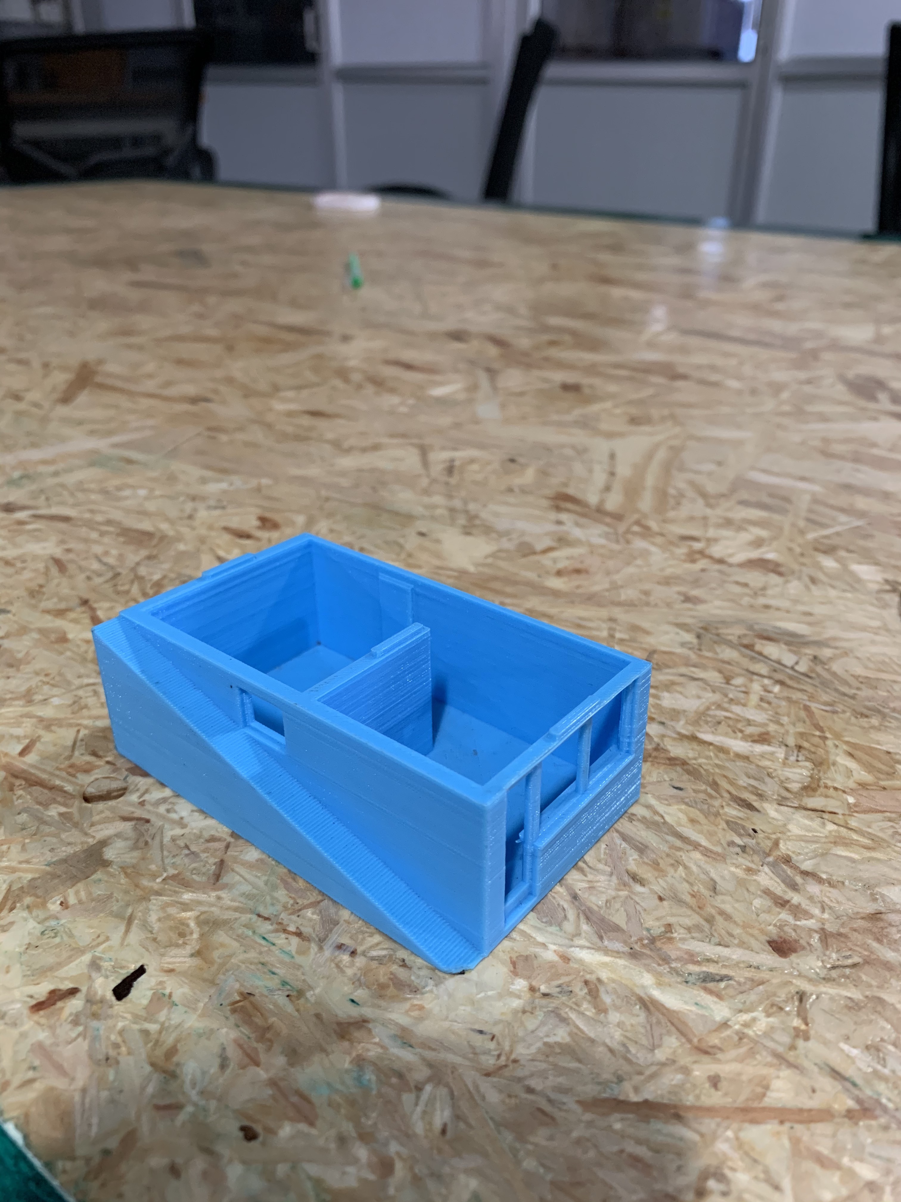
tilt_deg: -28.0
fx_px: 902
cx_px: 450
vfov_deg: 67.3
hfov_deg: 53.1
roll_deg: +0.3
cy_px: 601
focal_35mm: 26
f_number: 1.8
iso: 200
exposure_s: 1/50
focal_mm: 4.25
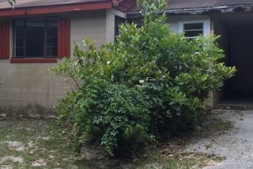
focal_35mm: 49
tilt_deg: +0.1
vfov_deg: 27.5
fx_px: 344
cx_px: 129
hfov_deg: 40.3
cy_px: 80
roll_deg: -1.3
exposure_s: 1/534
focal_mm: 4.15
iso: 32
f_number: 2.2
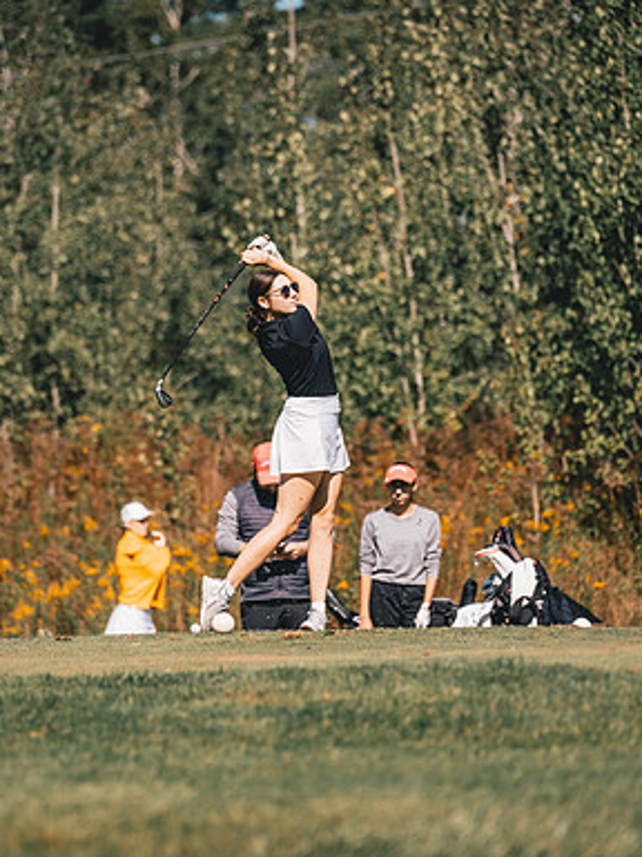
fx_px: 5465
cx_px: 276
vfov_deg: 9.0
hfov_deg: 6.7
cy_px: 430
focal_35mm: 221
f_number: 2.8
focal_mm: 150
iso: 200
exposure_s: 1/4000
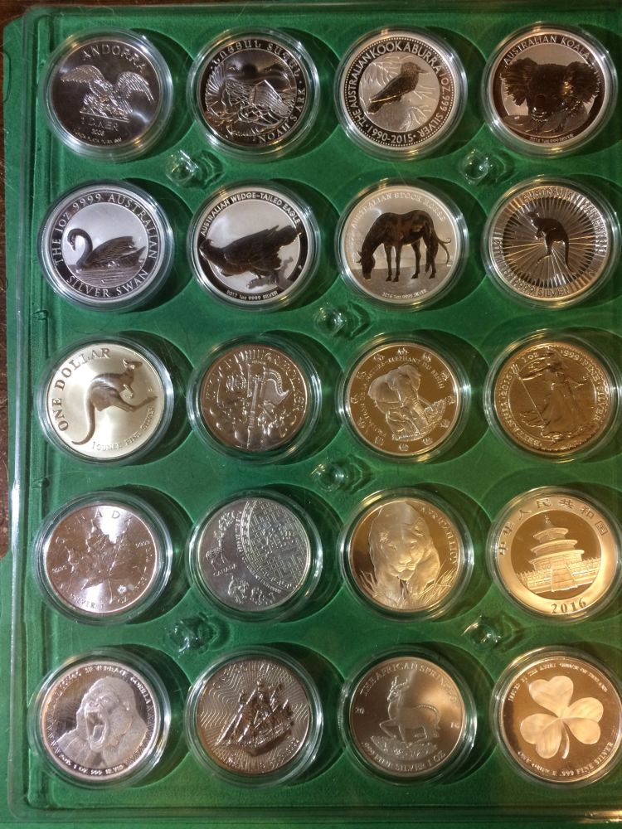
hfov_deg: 48.2
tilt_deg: -88.2
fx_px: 695
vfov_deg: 61.7
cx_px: 311
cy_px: 414
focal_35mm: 29
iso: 160
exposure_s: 1/30
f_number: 2.2
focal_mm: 4.15
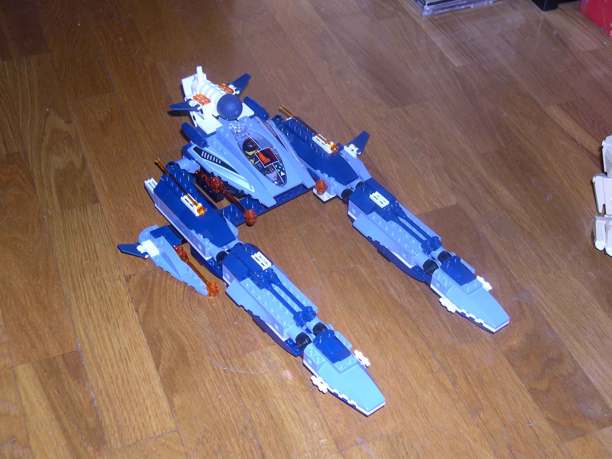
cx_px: 306
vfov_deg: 28.0
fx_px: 919
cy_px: 230
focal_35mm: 52
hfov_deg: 36.8
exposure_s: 1/60
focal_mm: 11.1
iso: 100
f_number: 3.2
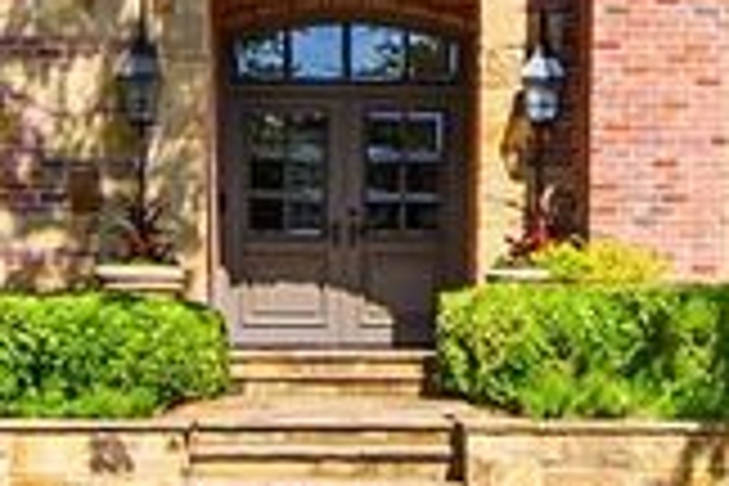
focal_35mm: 101
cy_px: -182
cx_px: 603
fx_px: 2045
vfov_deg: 13.0
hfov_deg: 20.0
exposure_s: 1/320
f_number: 6.3
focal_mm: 16
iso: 200
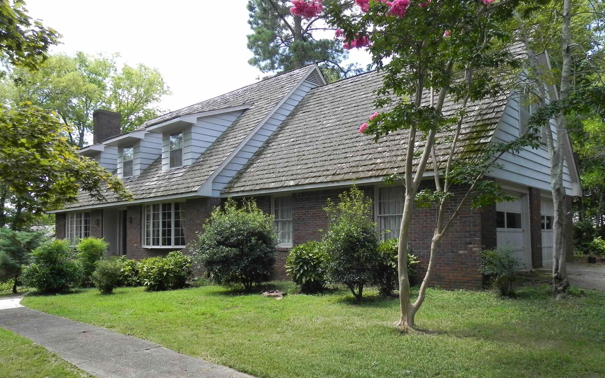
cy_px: 214
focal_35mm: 28
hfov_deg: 66.5
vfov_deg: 44.4
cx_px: 302
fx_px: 462
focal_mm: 4.6
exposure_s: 1/164
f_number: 5
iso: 160
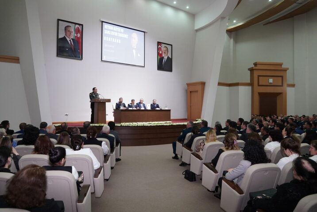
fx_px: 238
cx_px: 158
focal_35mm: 27
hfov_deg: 67.3
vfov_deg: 48.0
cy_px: 106
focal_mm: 18
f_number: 4.5
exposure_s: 1/30
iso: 1250
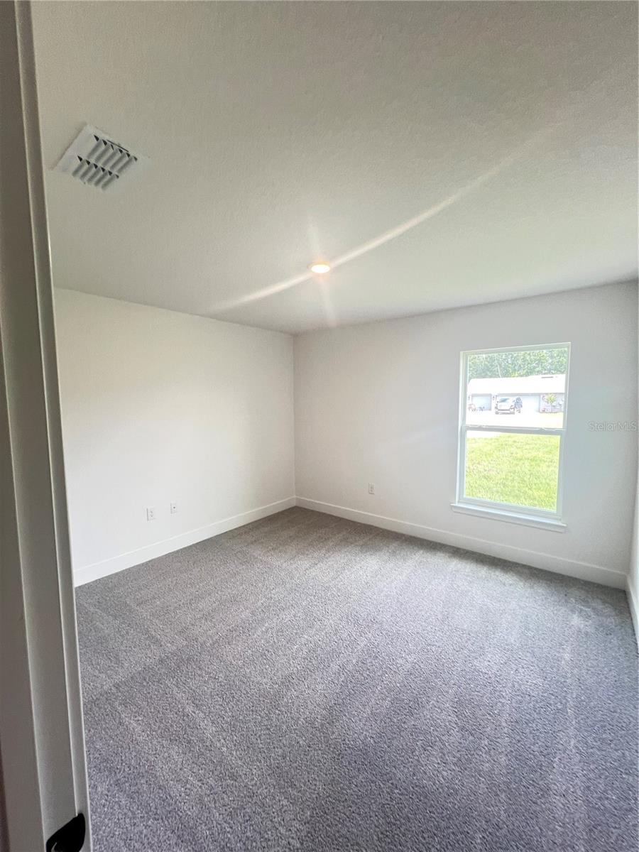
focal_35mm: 13
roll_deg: +1.0
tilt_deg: -2.7
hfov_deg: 89.9
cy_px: 426
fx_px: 320
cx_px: 320
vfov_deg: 106.2
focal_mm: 1.57
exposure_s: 1/60
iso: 160
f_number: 1.8
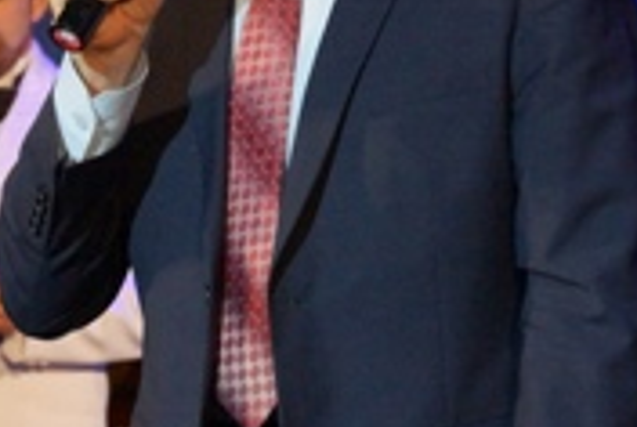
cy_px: 5
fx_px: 4059
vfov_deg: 6.0
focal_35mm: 229
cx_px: 141
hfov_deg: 9.0
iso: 2500
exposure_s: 1/200
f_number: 7.1
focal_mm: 60
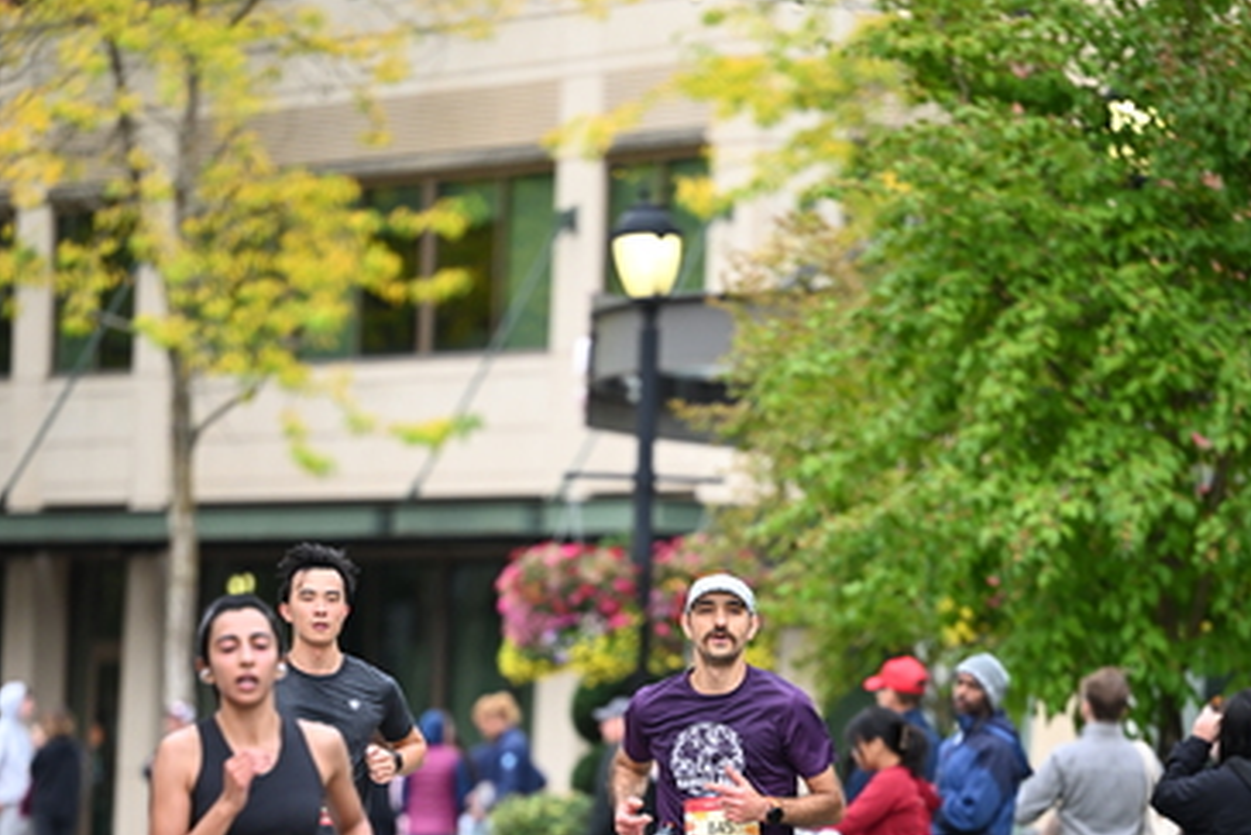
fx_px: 8934
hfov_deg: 8.0
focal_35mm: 257
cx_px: 627
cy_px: 790
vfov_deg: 5.3
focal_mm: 170
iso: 1000
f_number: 2.8
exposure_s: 1/1600
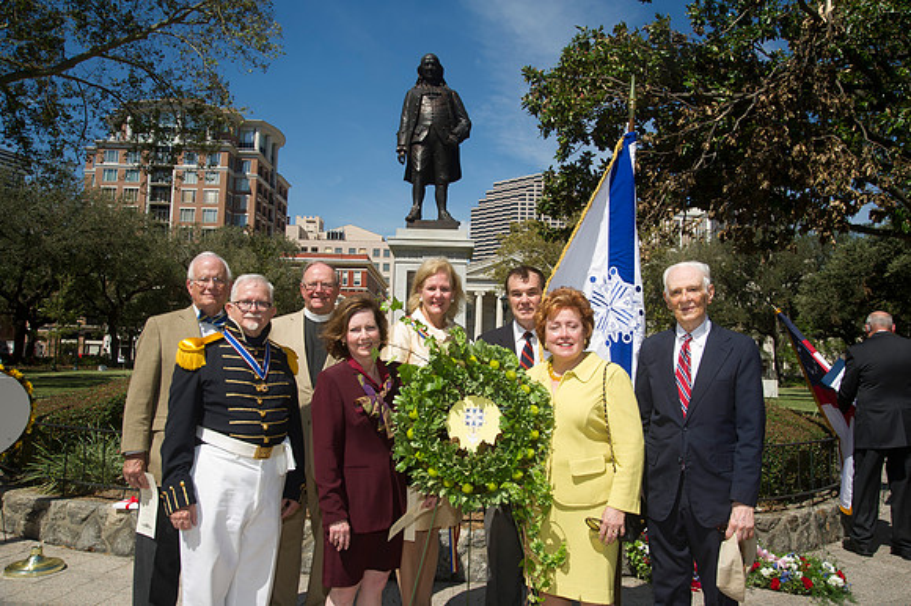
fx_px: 759
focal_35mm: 30
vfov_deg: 43.6
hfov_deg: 62.0
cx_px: 456
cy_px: 303
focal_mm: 30
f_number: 9
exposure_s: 1/250
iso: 200
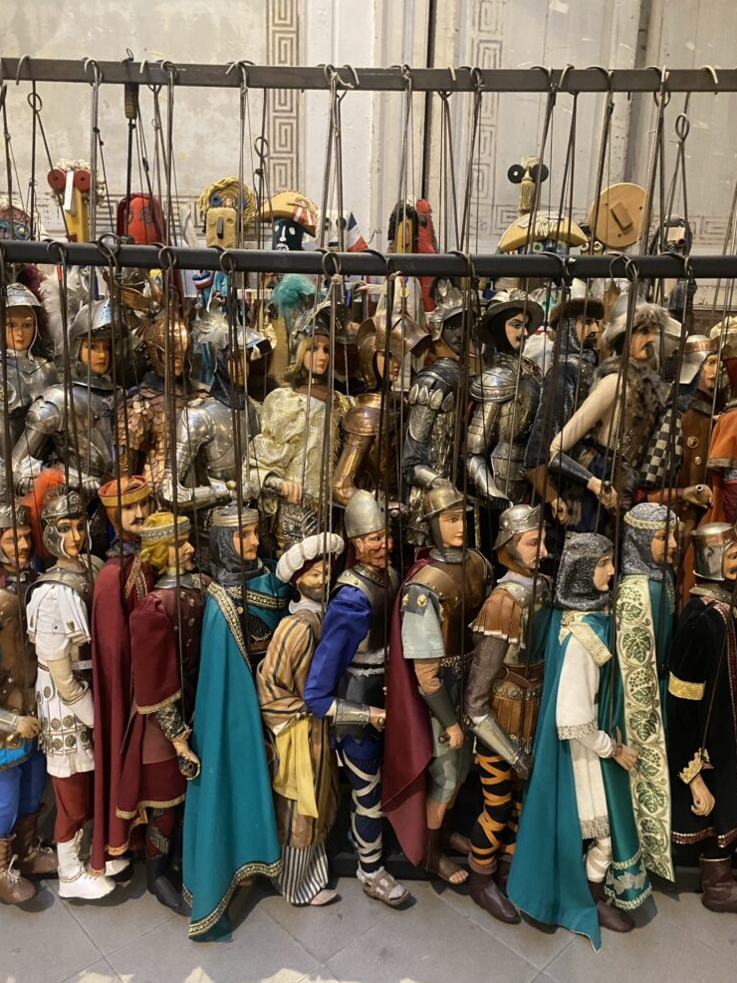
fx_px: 766
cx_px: 369
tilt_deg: -13.4
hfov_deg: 51.4
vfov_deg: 65.3
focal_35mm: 27
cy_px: 508
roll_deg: -1.7
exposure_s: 1/25
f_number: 1.8
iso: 800
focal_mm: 4.25
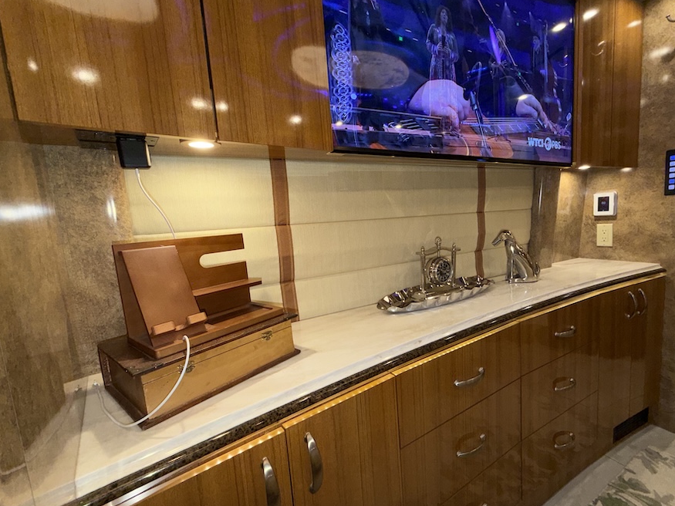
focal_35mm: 16
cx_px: 367
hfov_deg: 94.3
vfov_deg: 78.1
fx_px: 312
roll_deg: +3.4
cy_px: 255
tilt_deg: -7.0
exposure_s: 1/80
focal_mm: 2.22
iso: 50
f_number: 2.2
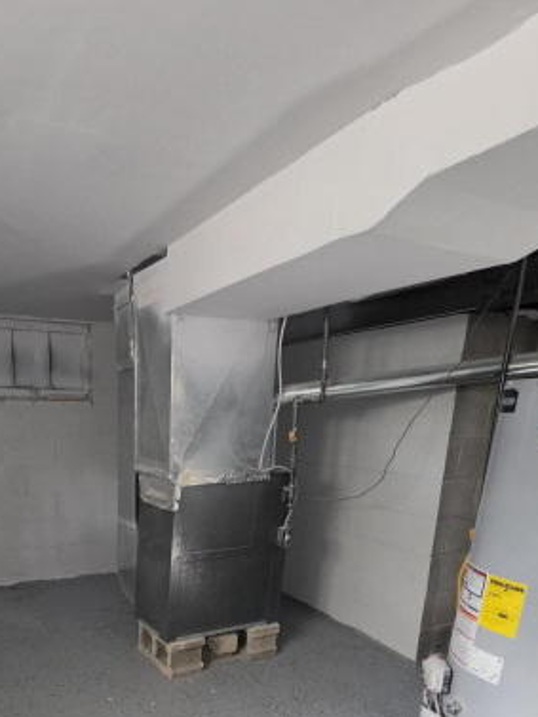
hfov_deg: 55.8
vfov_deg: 68.9
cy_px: 541
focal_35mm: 23
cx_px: 129
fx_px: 476
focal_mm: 2.2
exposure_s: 1/60
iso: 500
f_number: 1.9
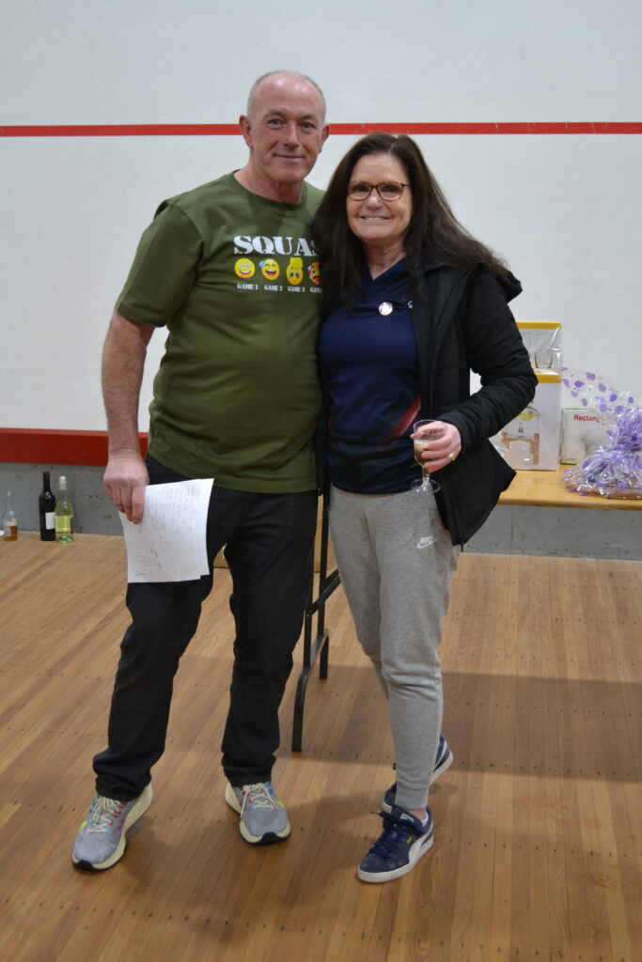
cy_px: 481
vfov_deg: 41.1
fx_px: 1283
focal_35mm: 48
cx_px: 321
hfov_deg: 28.1
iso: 400
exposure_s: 1/40
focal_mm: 32
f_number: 4.8
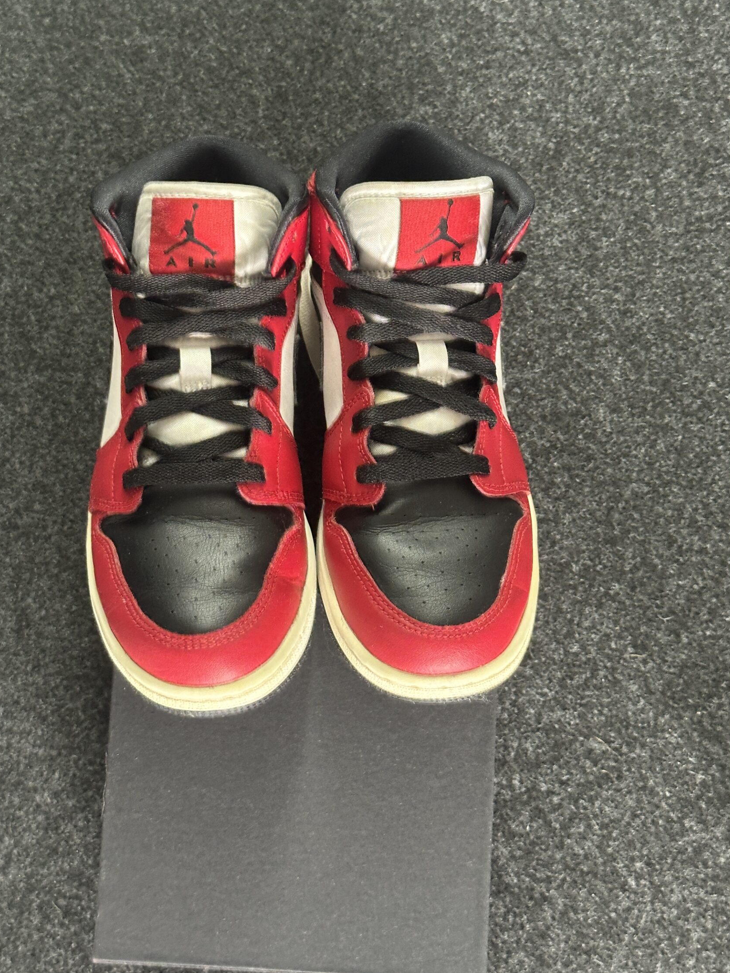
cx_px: 324
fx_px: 1546
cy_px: 422
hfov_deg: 26.5
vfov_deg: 34.9
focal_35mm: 55
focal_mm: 6.86
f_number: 1.78
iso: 400
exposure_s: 1/33
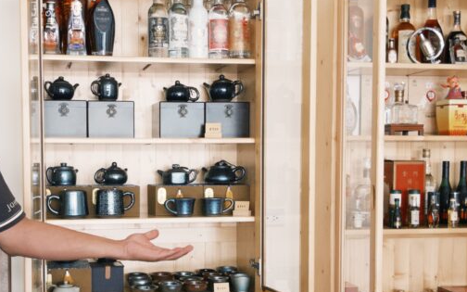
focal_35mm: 56
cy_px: 201
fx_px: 713
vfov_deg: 23.0
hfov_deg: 36.0
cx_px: 165
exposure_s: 1/122
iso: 64
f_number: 1.6
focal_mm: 5.1
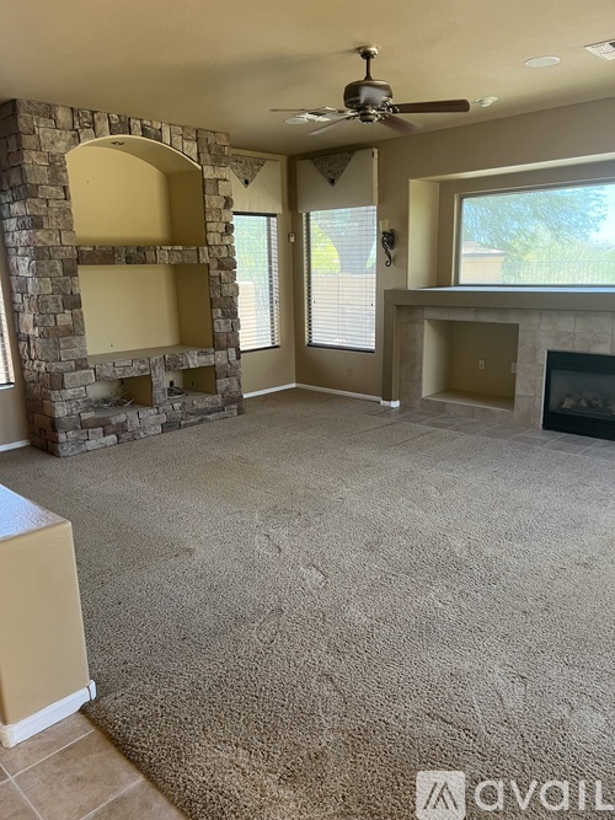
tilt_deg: -15.0
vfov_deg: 67.3
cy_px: 410
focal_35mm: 26
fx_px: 616
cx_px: 308
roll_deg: +2.1
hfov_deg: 53.0
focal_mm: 5.7
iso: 100
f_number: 1.5
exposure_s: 1/60
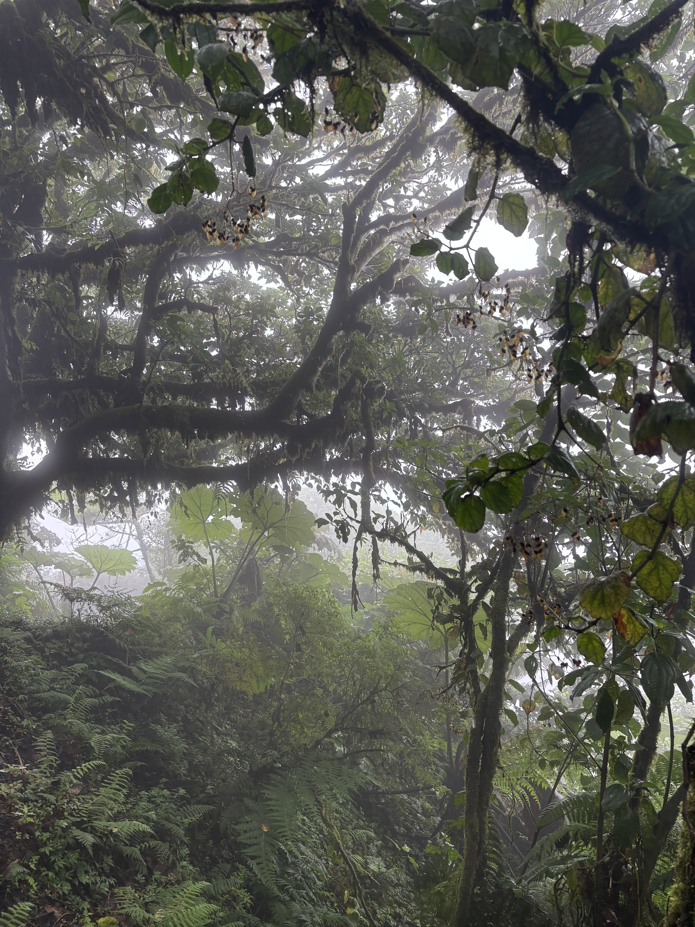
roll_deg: +2.7
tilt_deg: -12.9
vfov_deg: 67.3
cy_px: 464
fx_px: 696
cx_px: 348
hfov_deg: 53.1
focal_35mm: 26
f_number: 1.6
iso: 40
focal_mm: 5.96
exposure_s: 1/121
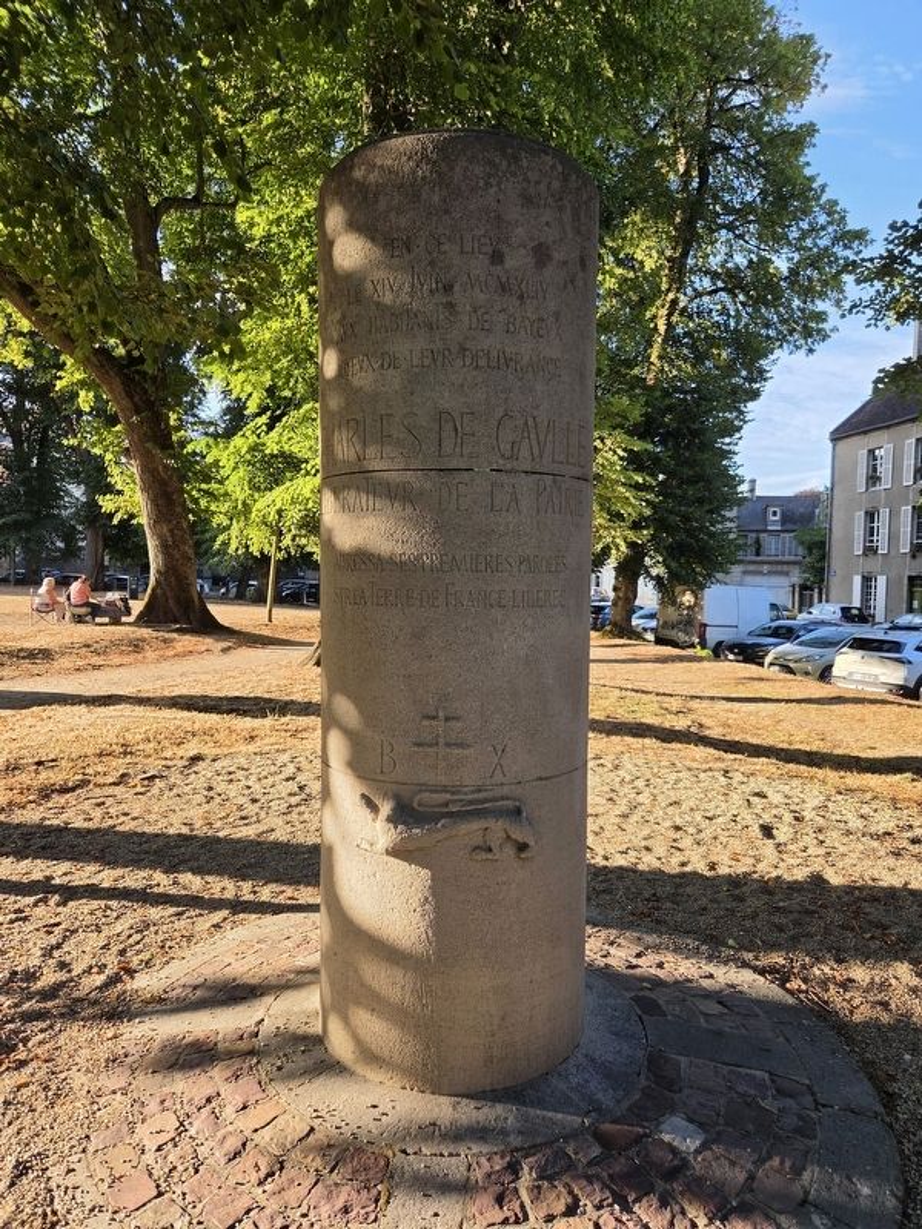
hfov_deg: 58.9
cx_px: 461
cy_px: 614
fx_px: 817
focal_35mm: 23
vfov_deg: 73.9
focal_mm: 5.4
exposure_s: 1/978
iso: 80
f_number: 1.8
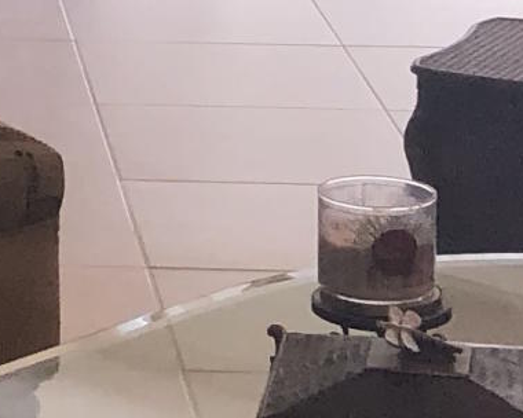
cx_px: -610
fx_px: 3343
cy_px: -323
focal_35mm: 216
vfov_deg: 7.0
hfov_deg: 8.4
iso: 80
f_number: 1.8
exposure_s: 1/60
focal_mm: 3.99
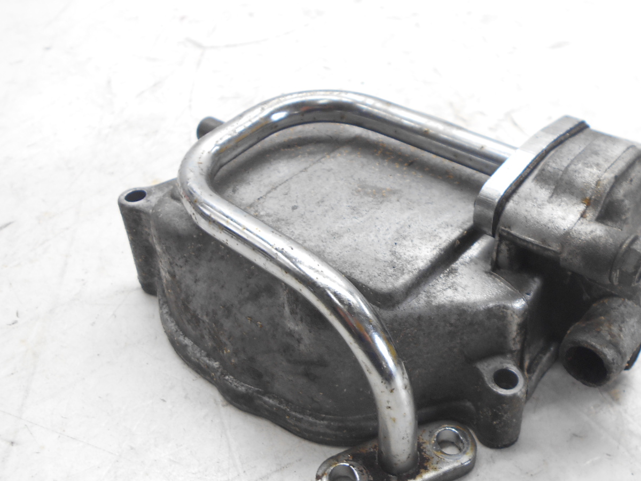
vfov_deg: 35.7
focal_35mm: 40
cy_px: 309
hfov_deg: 46.5
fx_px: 741
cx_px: 388
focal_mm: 5.1
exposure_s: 1/30
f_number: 3.4
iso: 100
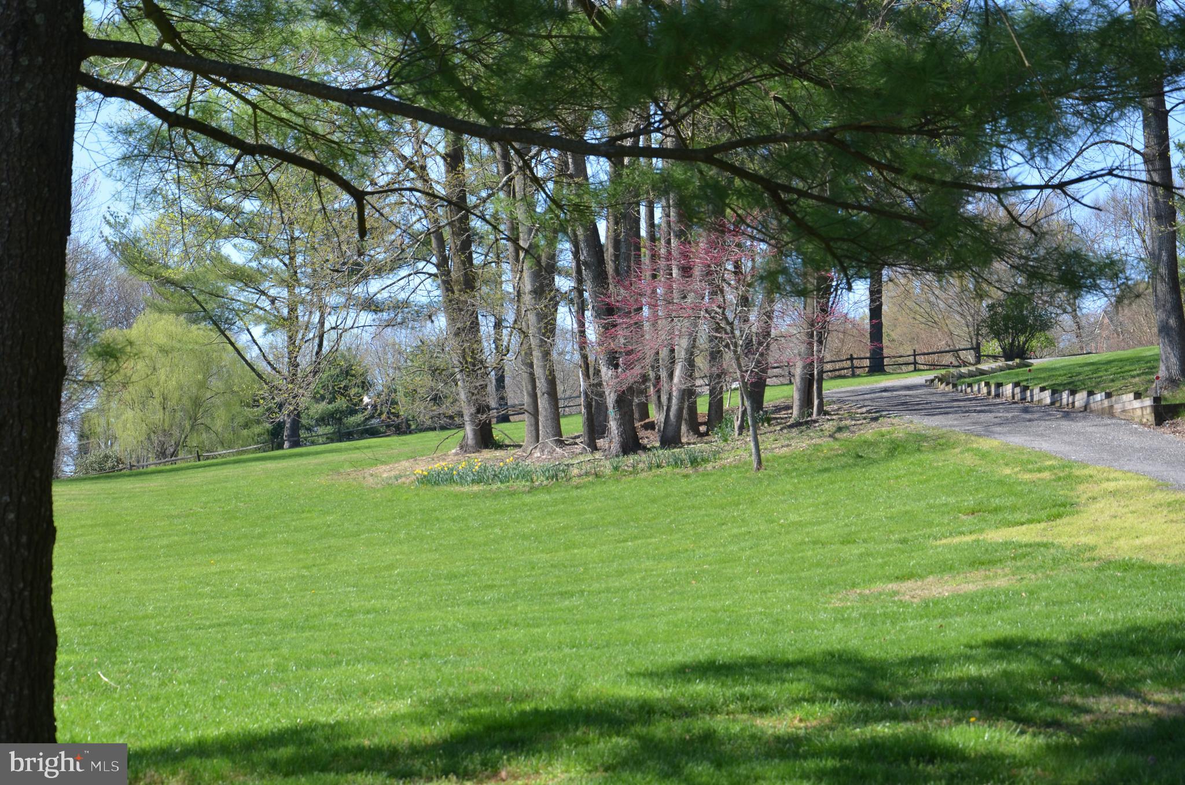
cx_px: 592
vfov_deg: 18.8
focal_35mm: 72
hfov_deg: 28.1
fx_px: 2365
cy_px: 392
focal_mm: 48
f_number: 8
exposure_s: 1/250
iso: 200
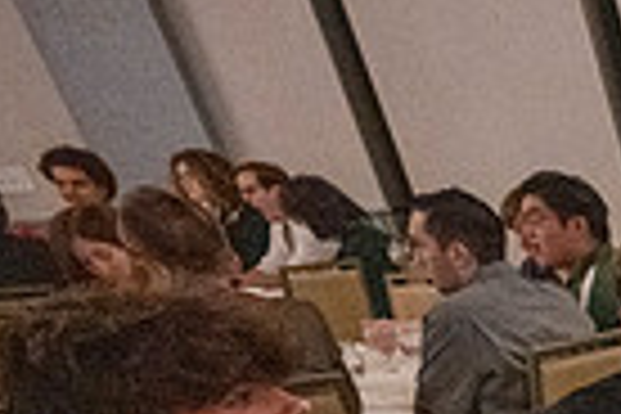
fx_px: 1018
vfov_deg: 18.8
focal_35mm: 59
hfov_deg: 19.1
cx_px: 1251
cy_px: 704
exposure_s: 1/200
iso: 20000
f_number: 4
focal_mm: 14
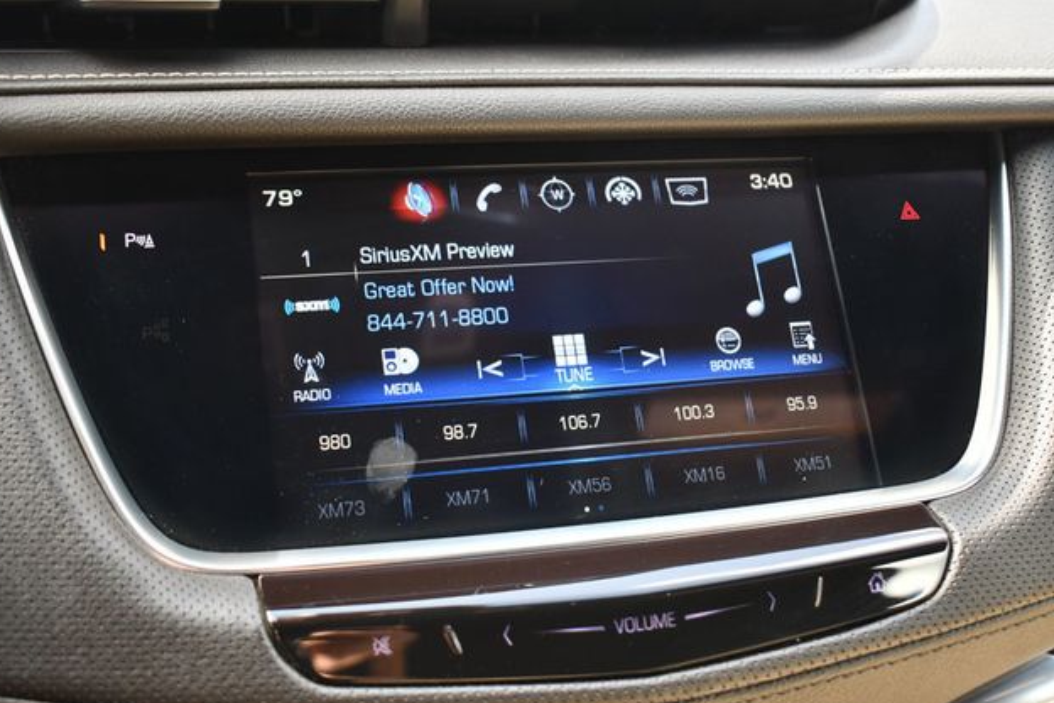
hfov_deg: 47.4
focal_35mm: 41
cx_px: 515
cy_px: 358
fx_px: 1200
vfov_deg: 32.6
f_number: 4
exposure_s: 1/200
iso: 800
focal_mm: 27
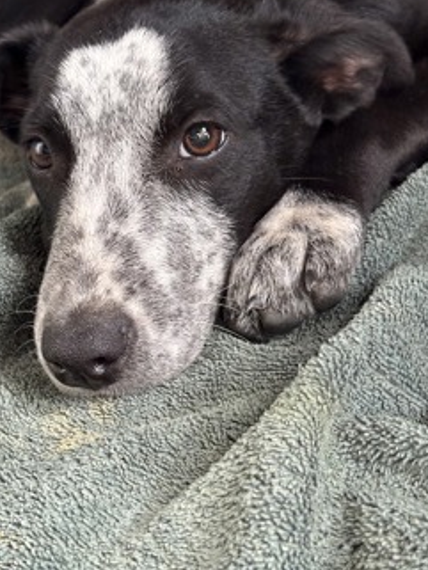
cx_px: 159
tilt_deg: -19.8
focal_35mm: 68
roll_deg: +7.8
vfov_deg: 28.5
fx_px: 1120
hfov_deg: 21.6
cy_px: 236
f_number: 1.6
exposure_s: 1/36
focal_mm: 5.96
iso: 320
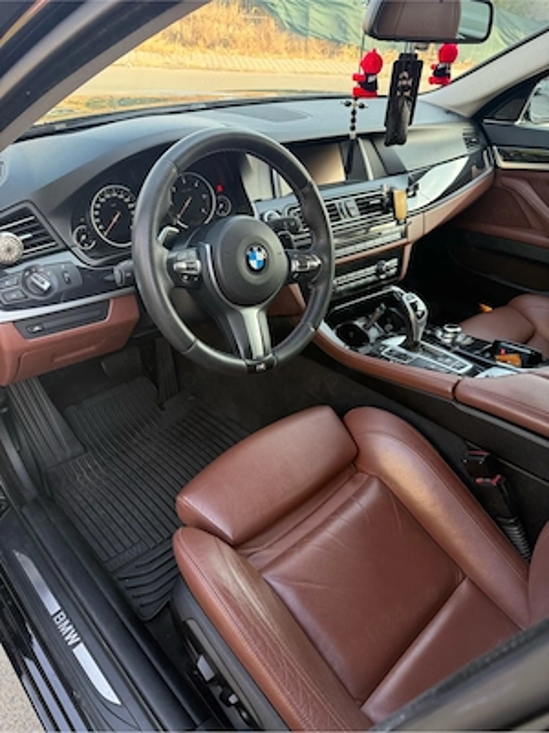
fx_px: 508
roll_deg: -4.0
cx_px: 274
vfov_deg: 71.6
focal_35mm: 24
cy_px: 366
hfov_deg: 56.8
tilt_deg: -35.5
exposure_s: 1/234
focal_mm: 6.76
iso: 160
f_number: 1.78
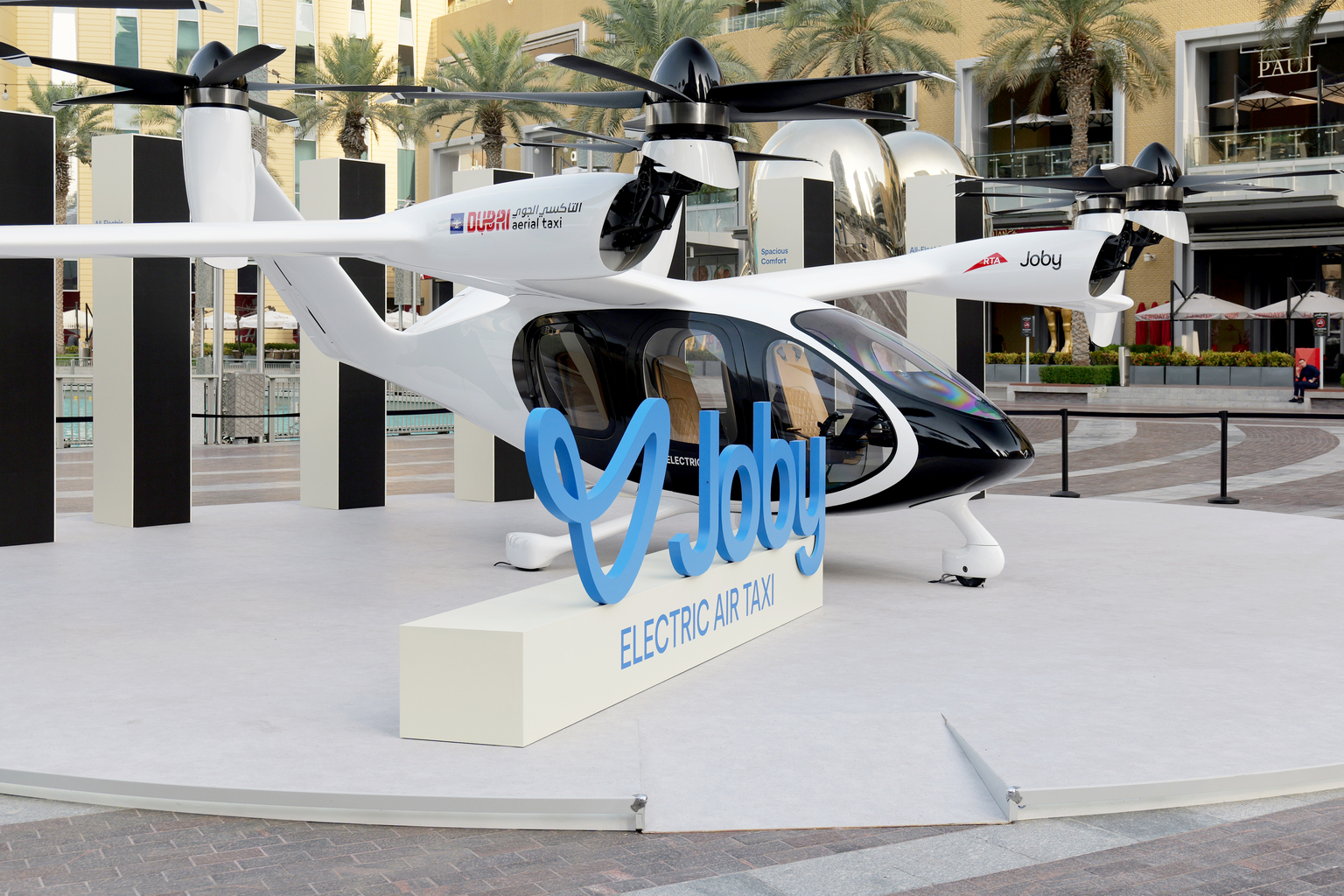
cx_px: 672
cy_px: 448
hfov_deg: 44.5
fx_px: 1643
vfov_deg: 30.5
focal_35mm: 44
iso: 200
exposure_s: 1/160
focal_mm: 44
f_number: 6.3
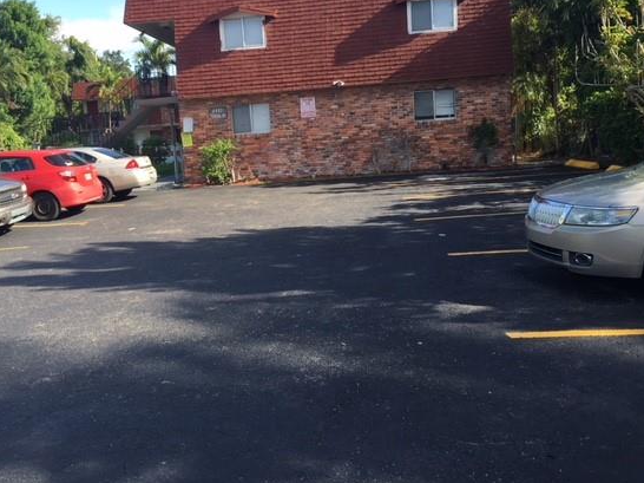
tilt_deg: -3.8
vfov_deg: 41.6
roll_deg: +3.3
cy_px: 204
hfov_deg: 53.8
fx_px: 632
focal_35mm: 34
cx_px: 278
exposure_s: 1/450
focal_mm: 4.15
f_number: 2.2
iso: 25
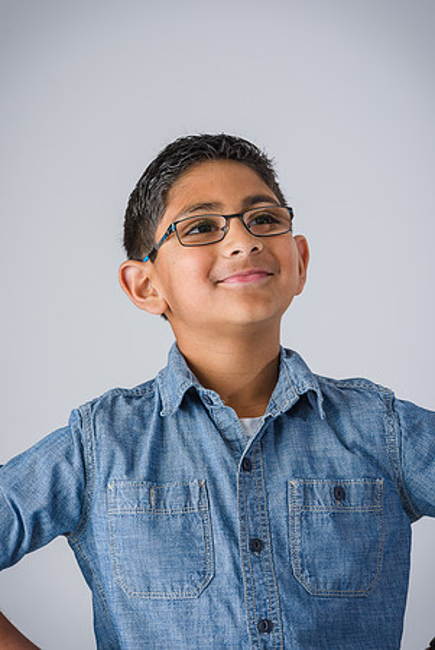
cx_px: 218
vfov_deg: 11.1
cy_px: 325
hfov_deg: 7.4
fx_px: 3345
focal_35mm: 185
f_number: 5.6
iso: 100
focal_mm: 185
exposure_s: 1/160
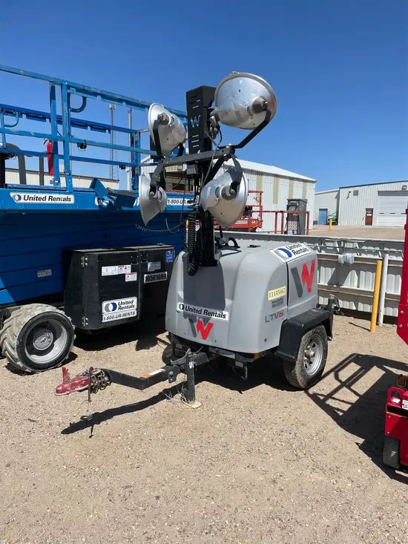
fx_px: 408
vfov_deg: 67.3
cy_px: 272
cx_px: 204
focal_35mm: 26
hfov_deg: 53.1
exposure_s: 1/4464
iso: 32
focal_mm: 4.2
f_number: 1.6
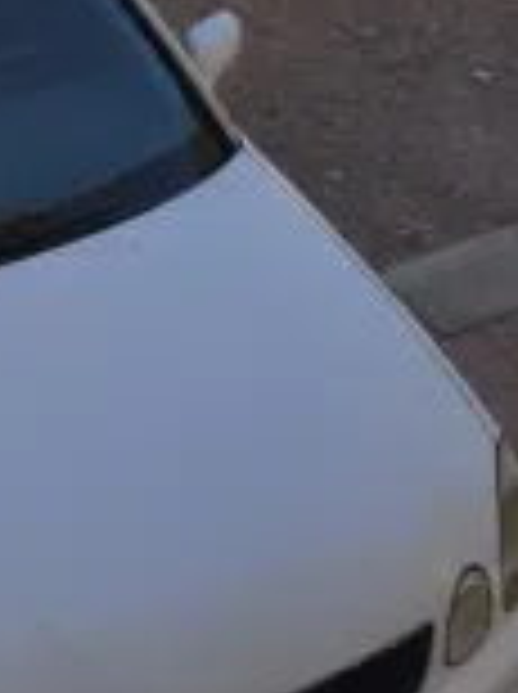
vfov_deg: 16.7
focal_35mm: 117
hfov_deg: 12.3
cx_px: -153
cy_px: 126
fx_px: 2341
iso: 247
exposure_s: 1/2000
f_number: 1.9
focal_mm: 5.52
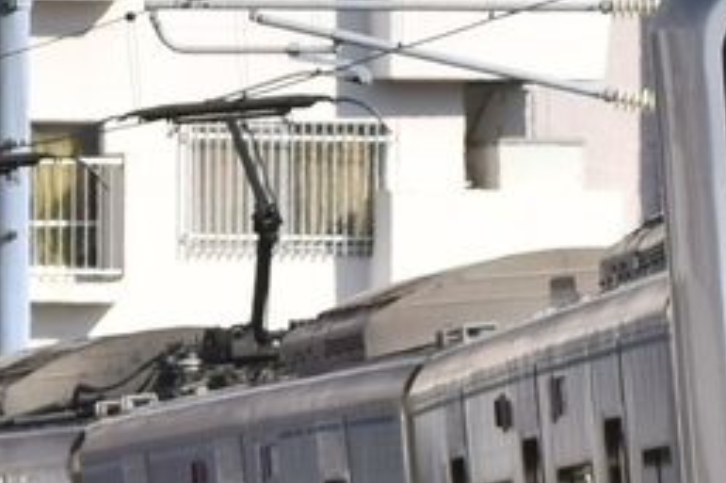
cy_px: 582
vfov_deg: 2.0
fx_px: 13825
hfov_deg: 3.0
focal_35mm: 686
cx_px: 695
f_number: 6.3
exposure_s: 1/640
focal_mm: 98
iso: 100
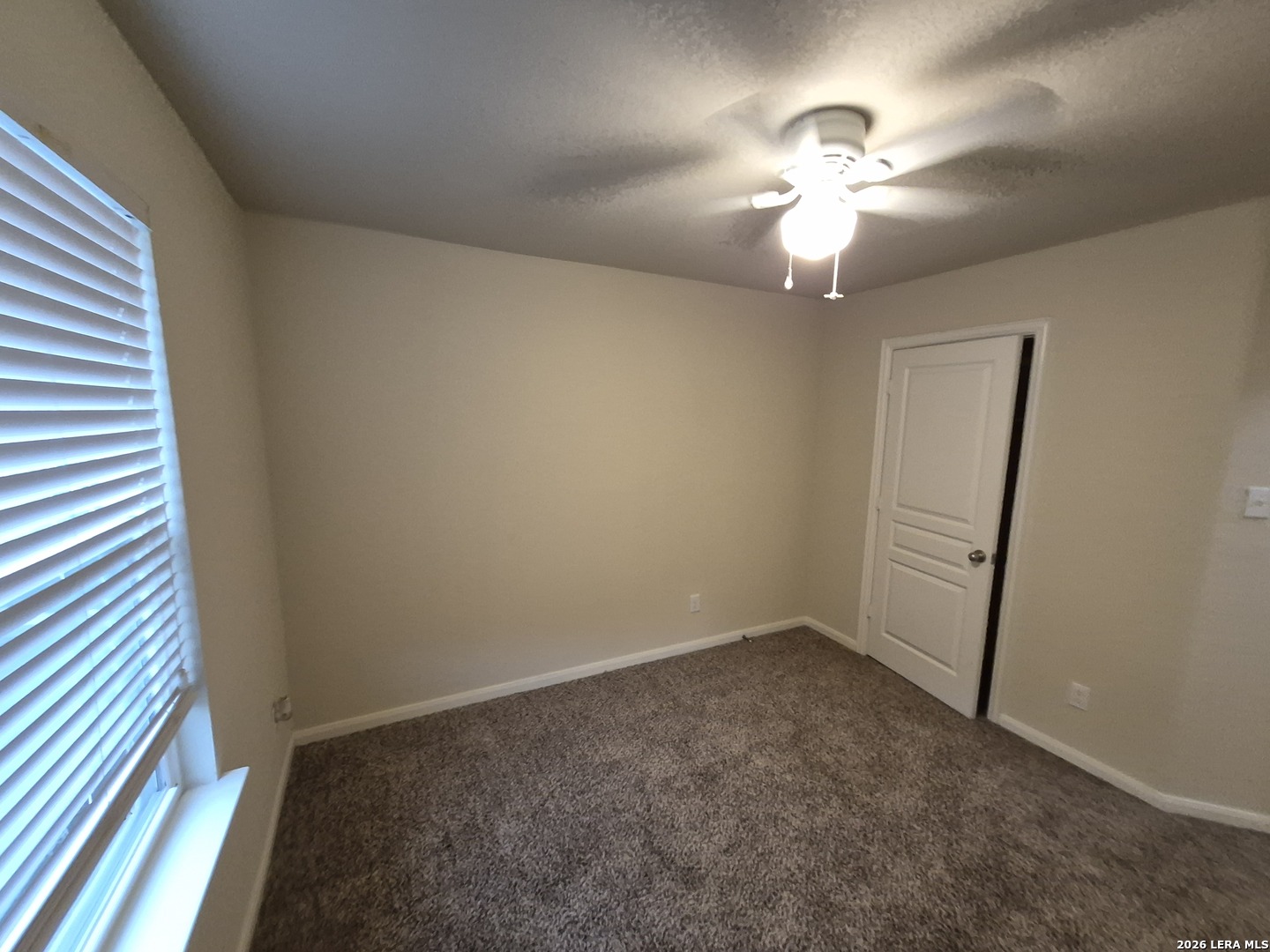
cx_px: 635
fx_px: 477
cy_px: 476
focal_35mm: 13
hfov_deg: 106.2
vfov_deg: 89.9
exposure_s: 1/60
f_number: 2.2
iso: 500
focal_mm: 1.74
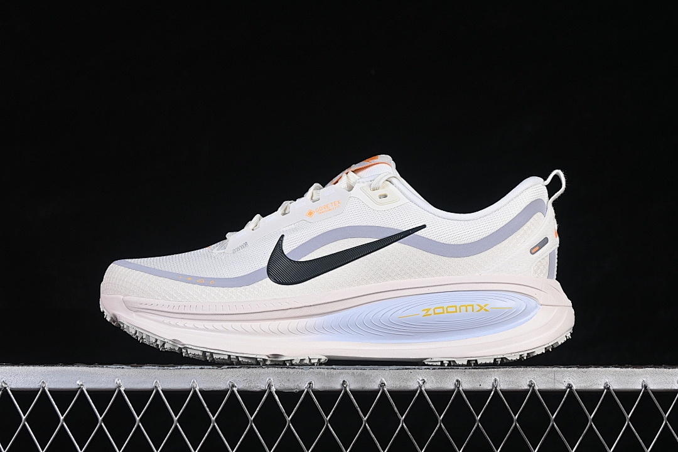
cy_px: 226
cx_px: 339
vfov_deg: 18.2
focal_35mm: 75
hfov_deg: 27.0
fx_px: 1412
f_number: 8
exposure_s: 1/80
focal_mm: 50
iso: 160
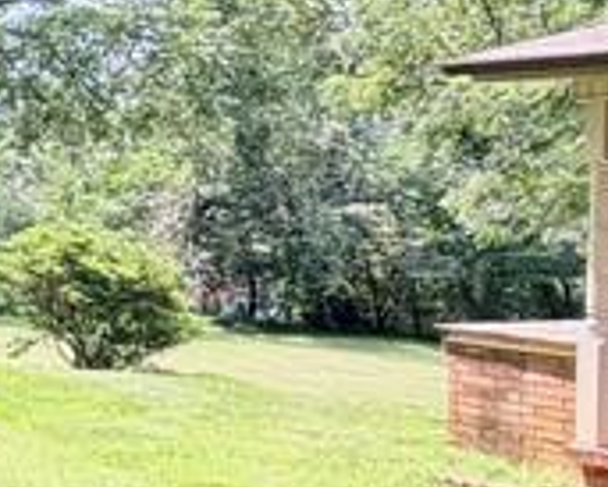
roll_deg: -0.5
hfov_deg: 13.7
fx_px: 1476
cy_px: 203
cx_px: -960
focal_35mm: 82
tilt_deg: -2.3
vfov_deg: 18.7
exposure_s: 1/164
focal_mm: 2.22
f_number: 2.2
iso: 64
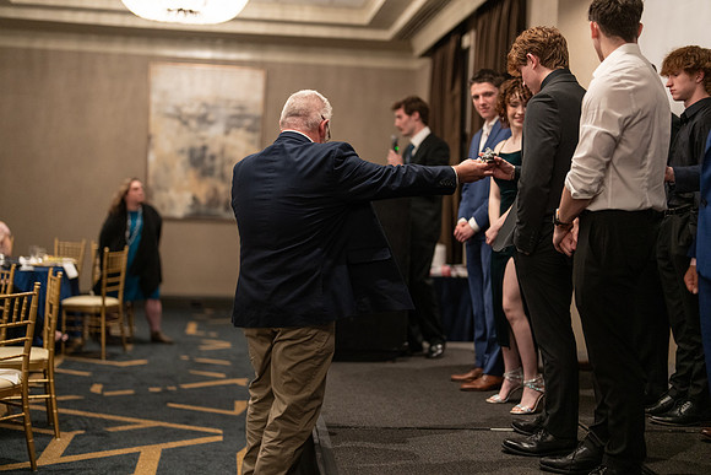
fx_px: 988
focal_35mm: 50
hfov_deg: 39.6
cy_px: 238
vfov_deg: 27.0
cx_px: 356
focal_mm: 50
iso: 2000
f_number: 1.2
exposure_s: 1/320
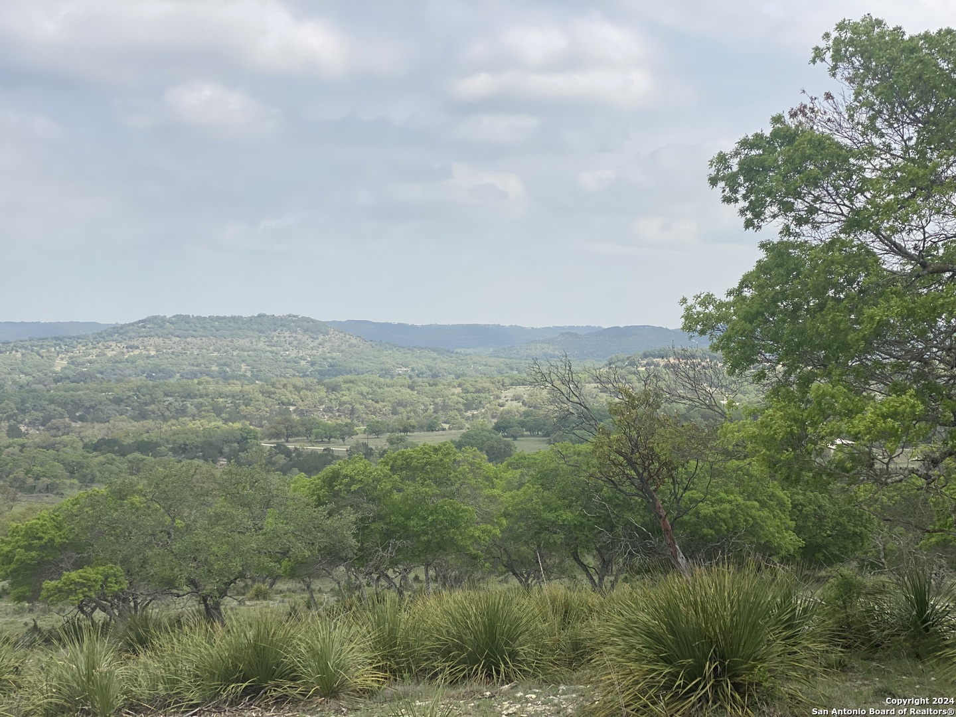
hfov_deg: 36.8
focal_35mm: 52
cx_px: 478
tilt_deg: -0.1
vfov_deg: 28.0
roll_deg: -0.9
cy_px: 358
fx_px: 1436
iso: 20
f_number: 2
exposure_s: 1/1996
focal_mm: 6
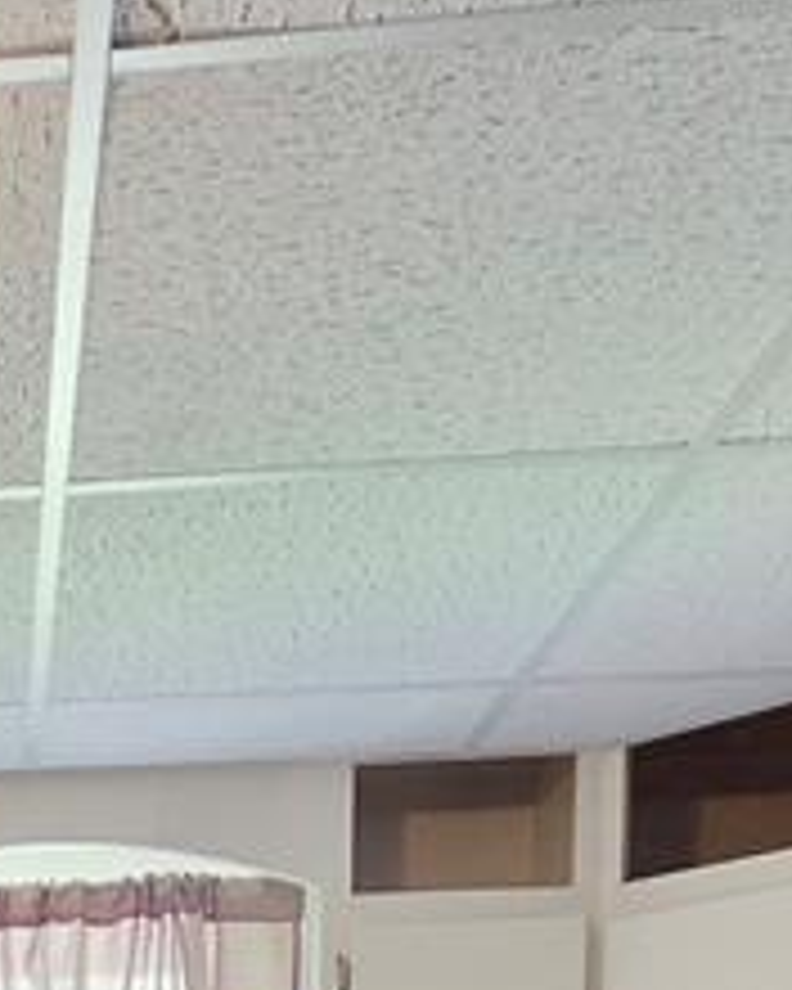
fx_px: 1729
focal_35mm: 59
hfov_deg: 23.7
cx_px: -140
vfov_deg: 23.0
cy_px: 1634
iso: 640
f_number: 2.2
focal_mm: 2.2
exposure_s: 1/60
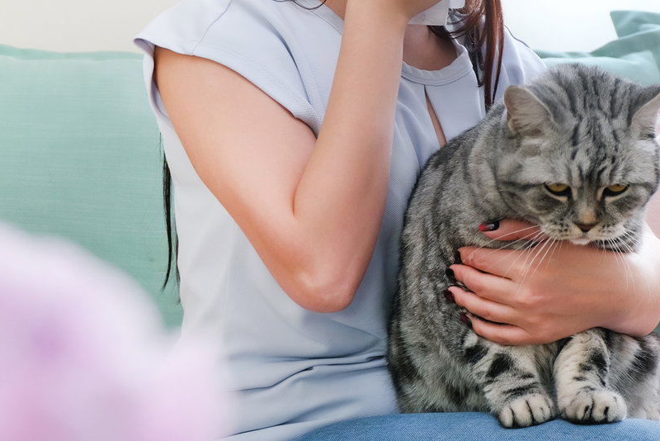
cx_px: 405
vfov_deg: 16.6
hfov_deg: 24.7
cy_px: 134
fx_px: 1504
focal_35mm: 82
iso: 400
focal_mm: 27.1
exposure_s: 1/60
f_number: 4.4
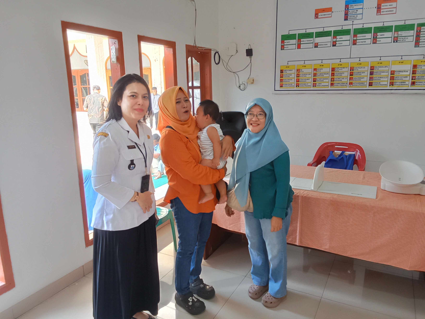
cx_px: 212
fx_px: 331
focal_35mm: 27
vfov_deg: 51.4
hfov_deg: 65.3
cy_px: 160
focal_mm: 2.79
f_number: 2
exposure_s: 1/33.3
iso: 212
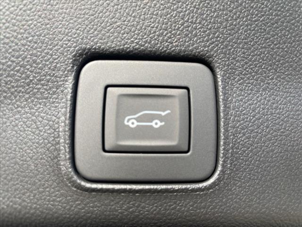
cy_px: 114
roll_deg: +0.2
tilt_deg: +24.1
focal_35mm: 26
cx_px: 151
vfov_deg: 53.1
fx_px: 227
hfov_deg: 67.3
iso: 32
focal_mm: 4.2
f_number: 1.6
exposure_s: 1/255
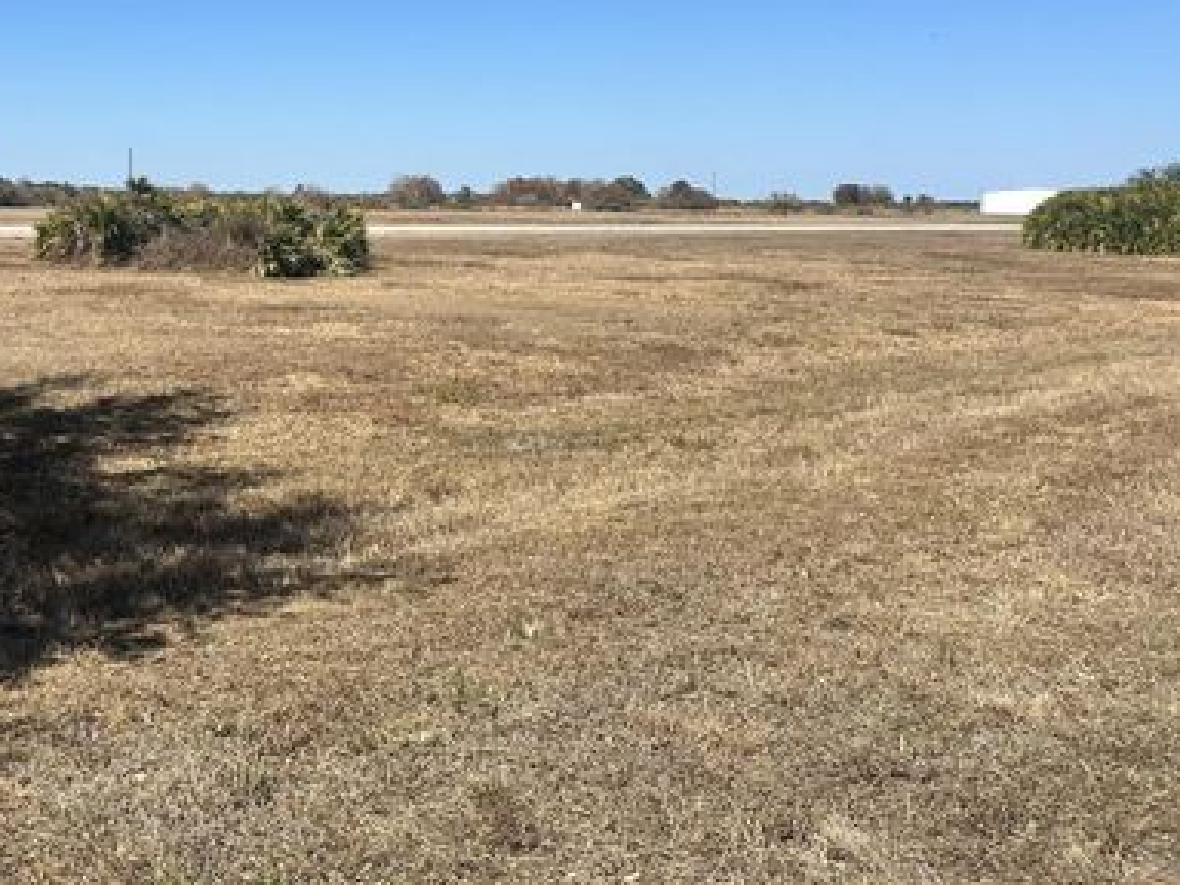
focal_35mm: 40
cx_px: 261
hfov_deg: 44.8
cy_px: 221
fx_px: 1364
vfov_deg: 35.2
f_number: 1.78
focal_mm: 6.86
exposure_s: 1/5525
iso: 80
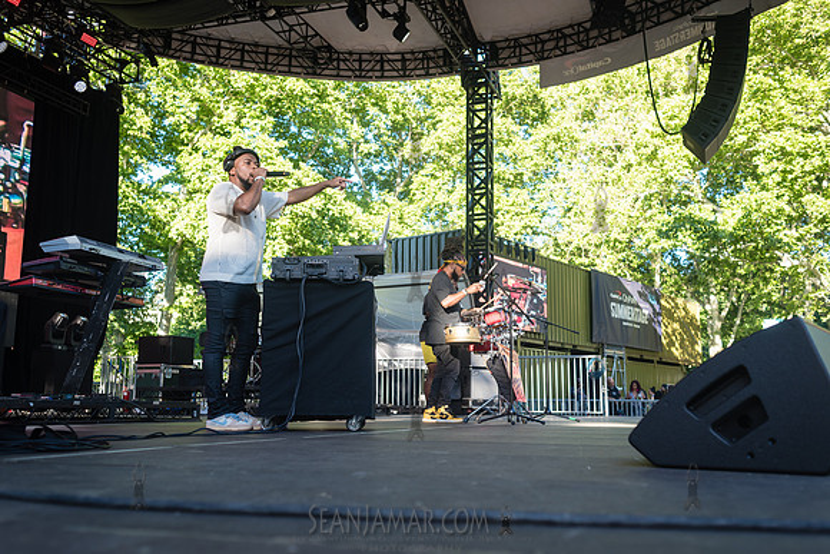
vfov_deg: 37.9
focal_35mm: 35
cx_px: 415
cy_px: 277
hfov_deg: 54.4
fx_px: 807
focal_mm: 35
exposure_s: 1/250
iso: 250
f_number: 3.5
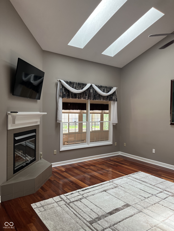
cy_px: 116
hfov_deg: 53.1
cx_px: 87
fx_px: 174
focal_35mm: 26
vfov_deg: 67.3
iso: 100
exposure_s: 1/122
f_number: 1.6
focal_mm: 5.1
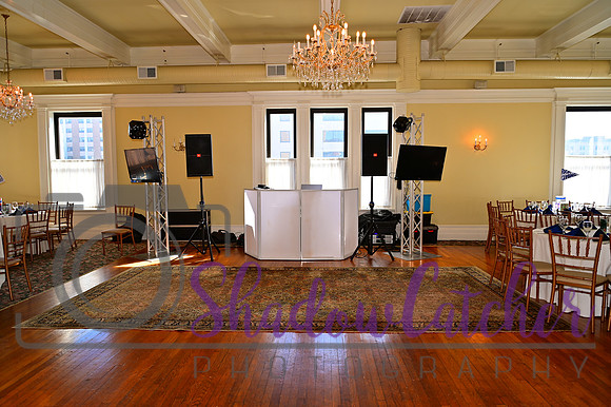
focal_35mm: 24
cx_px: 306
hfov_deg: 73.8
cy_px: 204
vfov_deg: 53.1
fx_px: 407
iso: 110
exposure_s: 1/200
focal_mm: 24
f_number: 2.8
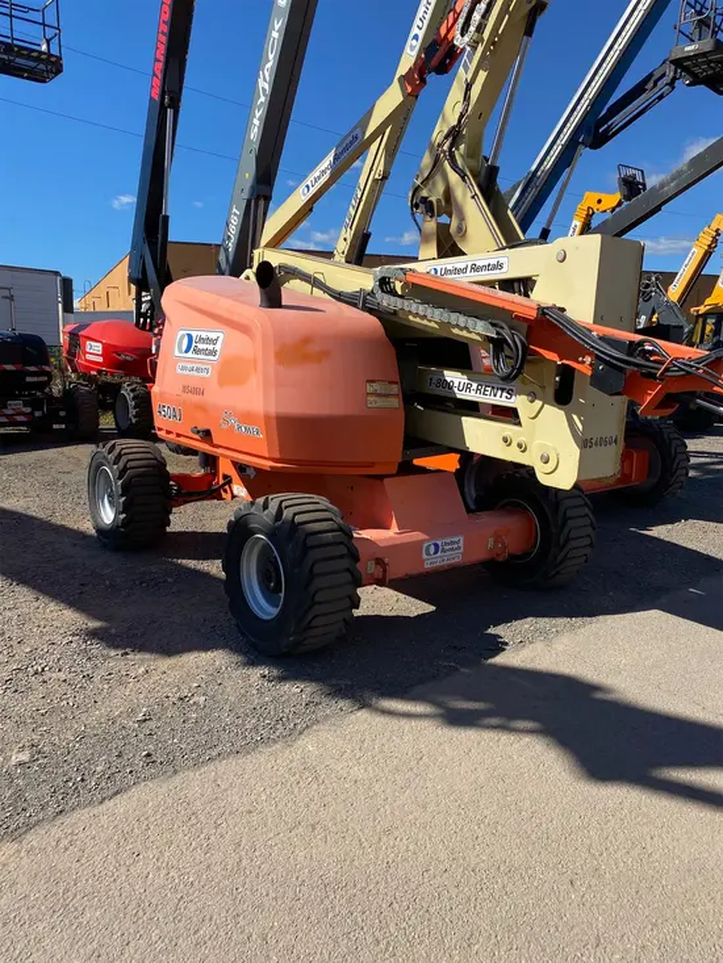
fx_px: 724
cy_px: 482
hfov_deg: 53.1
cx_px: 362
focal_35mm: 26
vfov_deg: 67.3
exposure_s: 1/2463
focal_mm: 4.25
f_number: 1.8
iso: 32
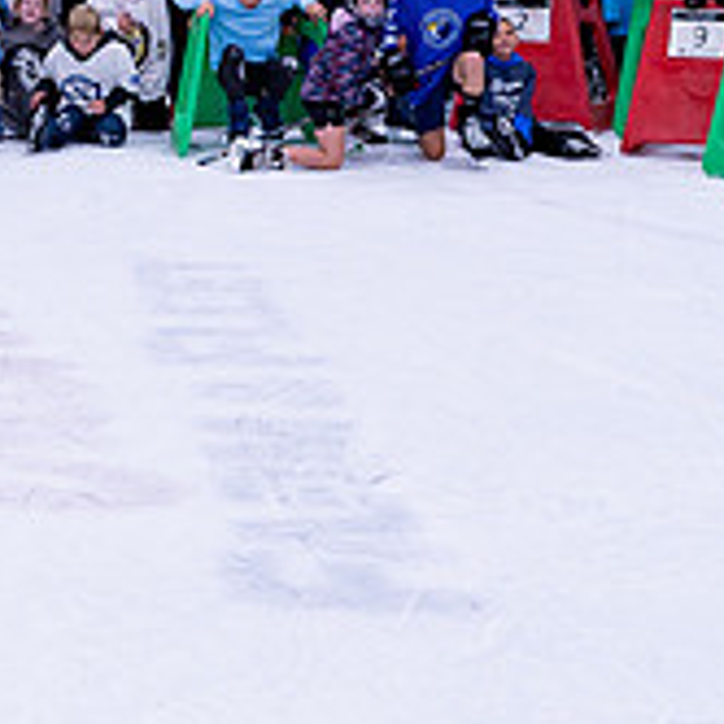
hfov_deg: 15.7
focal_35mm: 107
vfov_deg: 16.0
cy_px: 41
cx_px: -148
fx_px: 2532
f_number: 3.2
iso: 160
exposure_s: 1/320
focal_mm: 24
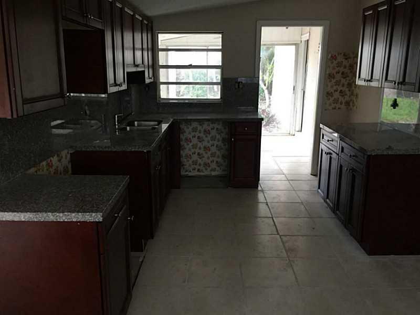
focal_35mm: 29
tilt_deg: -13.6
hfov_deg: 61.7
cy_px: 158
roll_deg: -1.8
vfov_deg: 48.2
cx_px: 210
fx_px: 352
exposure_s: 1/30
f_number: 2.2
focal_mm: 4.15
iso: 50
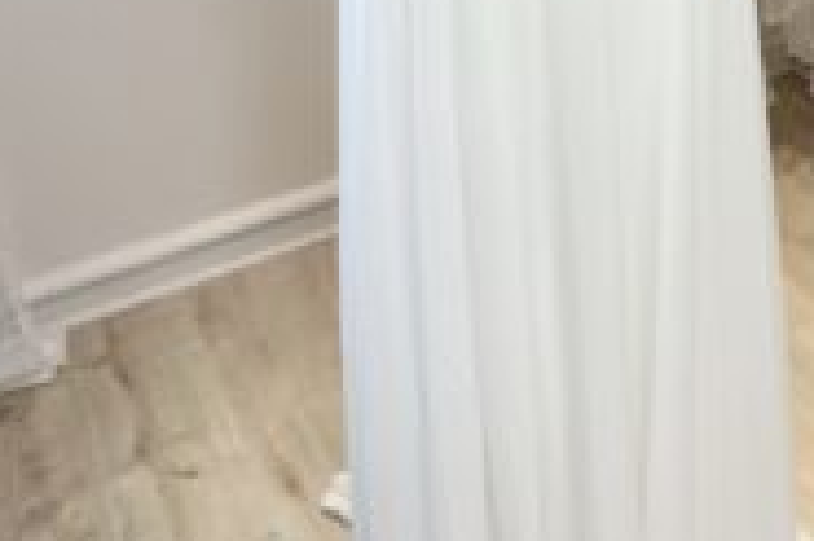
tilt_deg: -20.3
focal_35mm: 54
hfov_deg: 35.7
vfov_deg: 22.3
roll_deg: +0.3
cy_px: -172
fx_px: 1220
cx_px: 647
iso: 64
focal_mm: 6.86
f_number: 1.78
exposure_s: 1/140
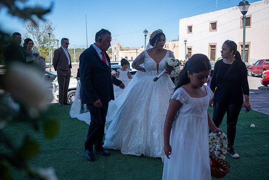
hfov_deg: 54.4
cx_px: 134
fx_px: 262
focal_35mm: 35
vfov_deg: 37.9
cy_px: 90
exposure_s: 1/4000
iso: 320
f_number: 3.5
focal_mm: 35
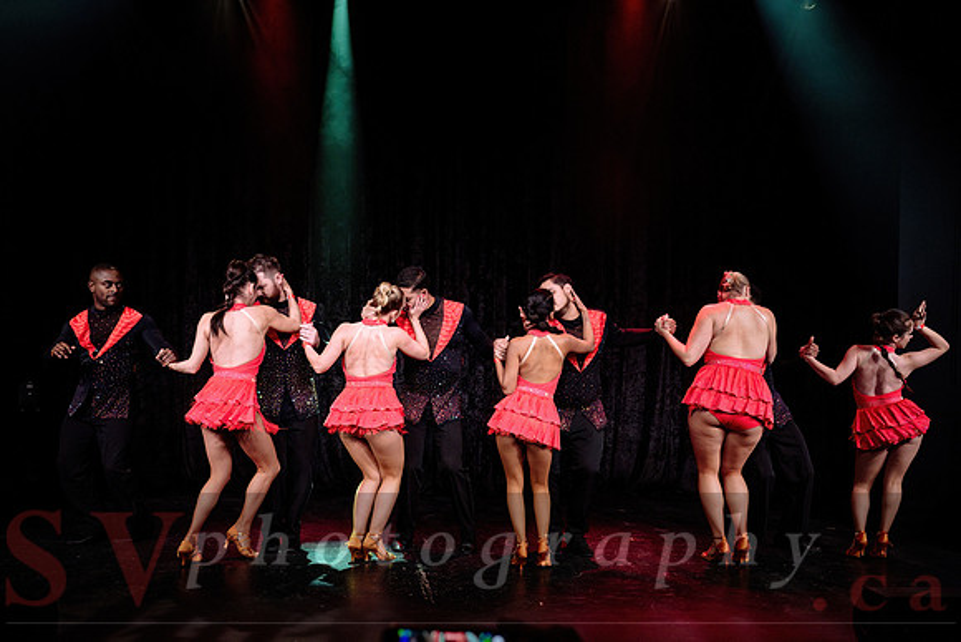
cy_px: 361
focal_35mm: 34
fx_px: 902
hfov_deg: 56.0
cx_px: 446
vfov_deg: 39.1
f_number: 3.2
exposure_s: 1/500
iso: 1600
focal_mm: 30
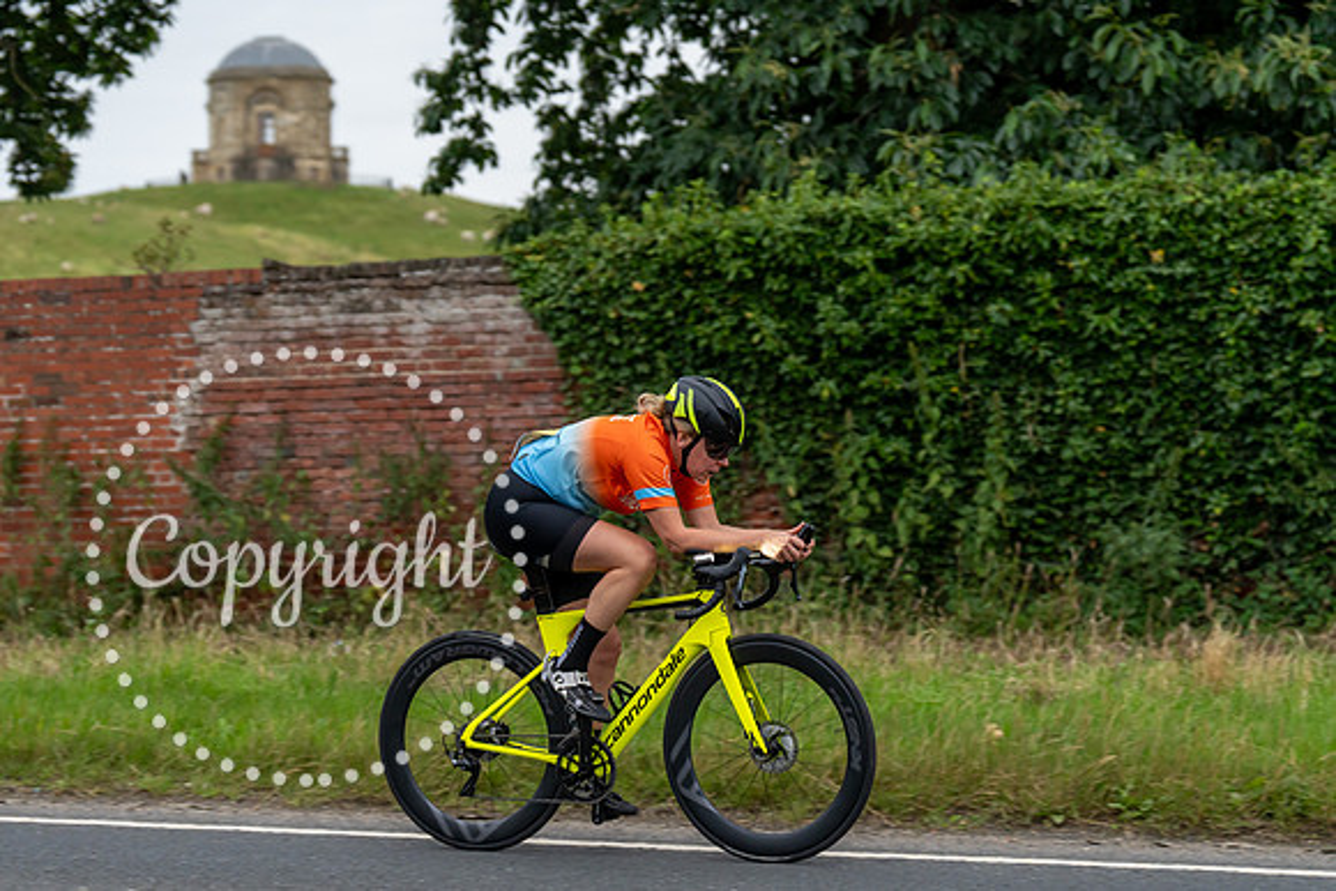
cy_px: 480
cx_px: 557
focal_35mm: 92
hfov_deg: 22.1
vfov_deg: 14.9
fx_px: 3419
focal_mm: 79
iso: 1000
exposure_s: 1/800
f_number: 3.2
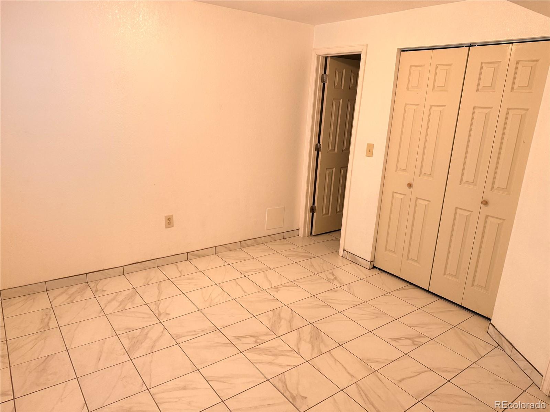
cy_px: 206
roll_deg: -2.6
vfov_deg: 56.8
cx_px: 275
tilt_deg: -14.4
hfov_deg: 71.6
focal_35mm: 24
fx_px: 381
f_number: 1.78
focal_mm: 6.76
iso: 200
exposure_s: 1/48
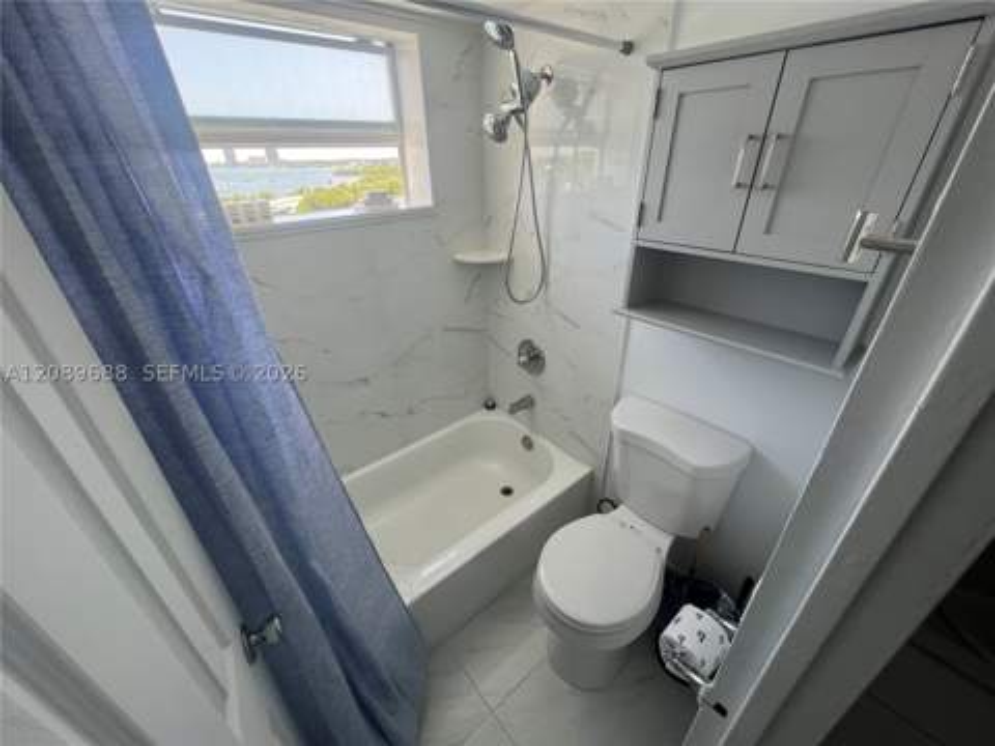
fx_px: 374
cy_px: 373
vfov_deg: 89.9
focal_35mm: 13
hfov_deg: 106.2
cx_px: 498
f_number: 1.8
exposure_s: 1/178
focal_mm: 1.57
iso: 32
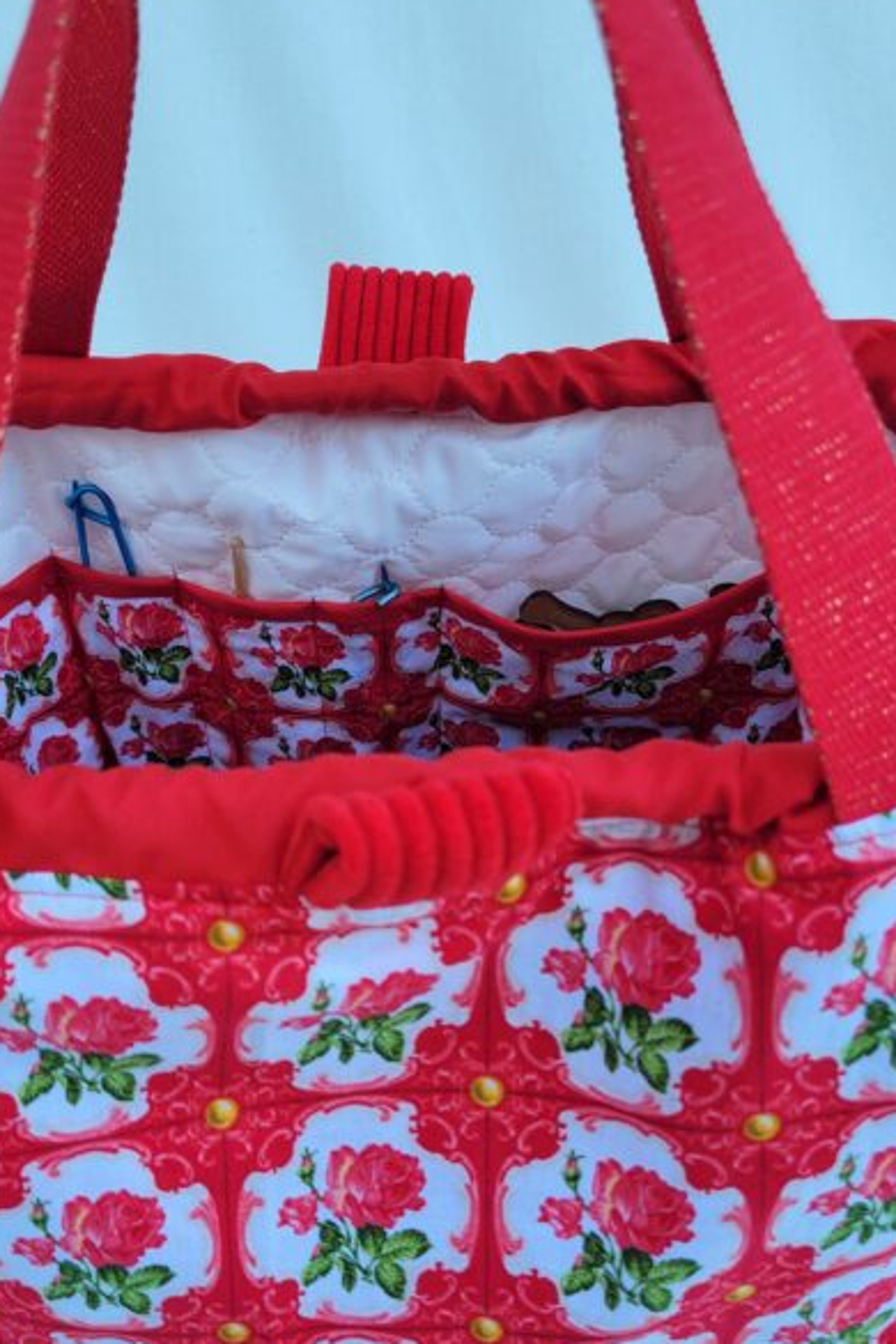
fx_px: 1381
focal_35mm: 37
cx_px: 345
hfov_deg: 35.8
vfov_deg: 51.9
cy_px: 708
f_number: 1.8
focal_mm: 5.4
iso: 50
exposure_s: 1/120
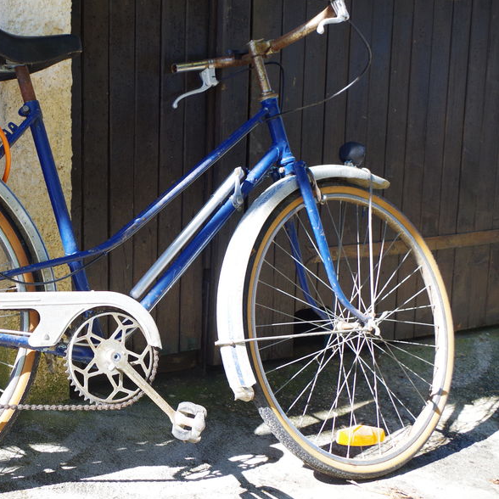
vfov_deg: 34.7
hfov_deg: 33.3
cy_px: 245
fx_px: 799
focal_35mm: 49
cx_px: 76
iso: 400
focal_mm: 23.13
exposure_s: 1/200
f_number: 5
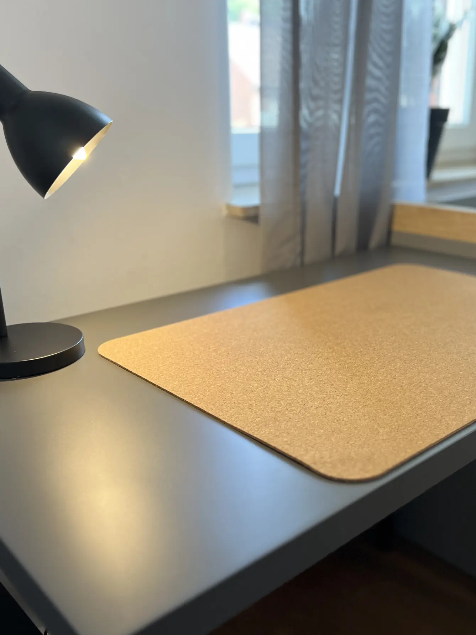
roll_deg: -0.3
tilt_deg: -18.2
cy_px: 319
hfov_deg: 40.4
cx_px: 302
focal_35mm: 35
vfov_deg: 52.6
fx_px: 642
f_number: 1.5
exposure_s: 1/100
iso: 100
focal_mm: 5.7
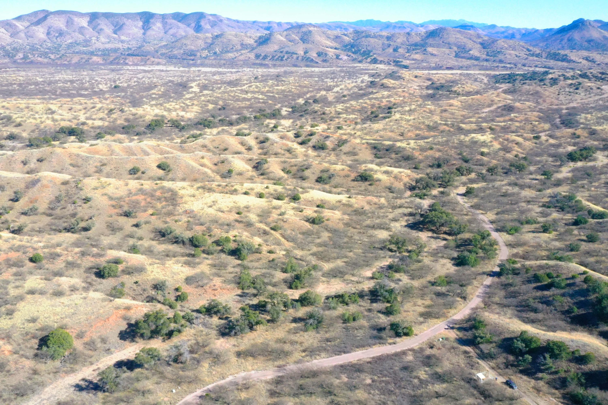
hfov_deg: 65.5
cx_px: 304
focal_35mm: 28
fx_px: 473
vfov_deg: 46.4
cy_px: 202
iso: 800
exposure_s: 1/400
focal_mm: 10.26
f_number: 11
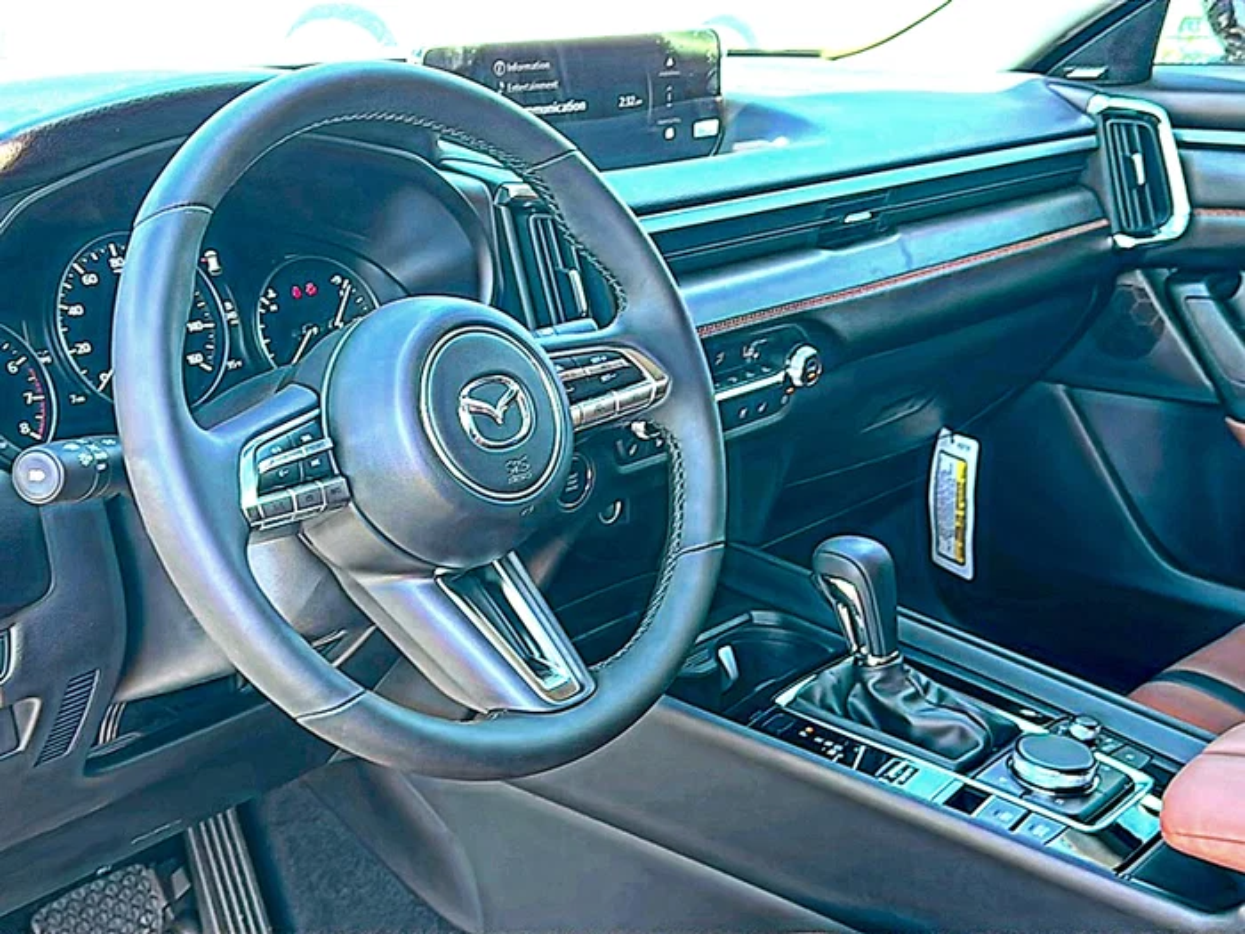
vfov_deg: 36.8
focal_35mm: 39
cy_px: 467
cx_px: 622
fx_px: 1403
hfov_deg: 47.9
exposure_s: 1/96
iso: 100
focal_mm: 6.86
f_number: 1.78
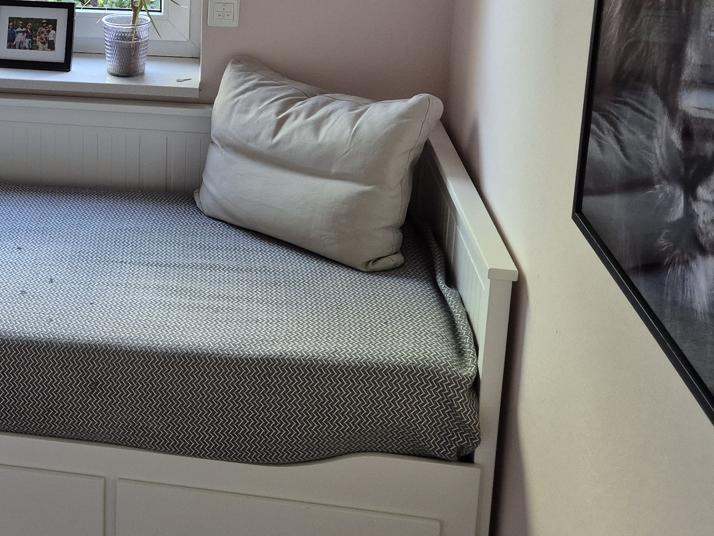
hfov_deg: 34.2
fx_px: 1073
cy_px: 22
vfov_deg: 26.8
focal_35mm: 52
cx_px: 32
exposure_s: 1/100
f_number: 1.8
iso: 200
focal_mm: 5.4
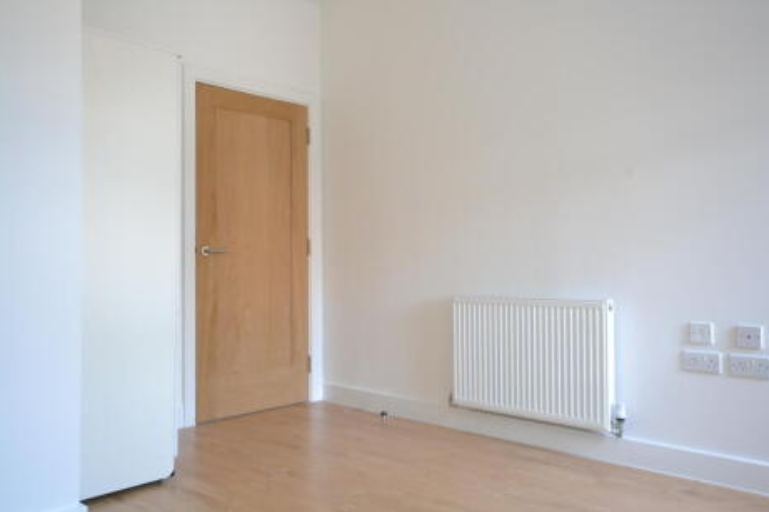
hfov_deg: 60.3
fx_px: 662
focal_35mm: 31
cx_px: 394
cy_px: 251
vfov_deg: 42.3
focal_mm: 20
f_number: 10
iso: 1600
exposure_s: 1/15
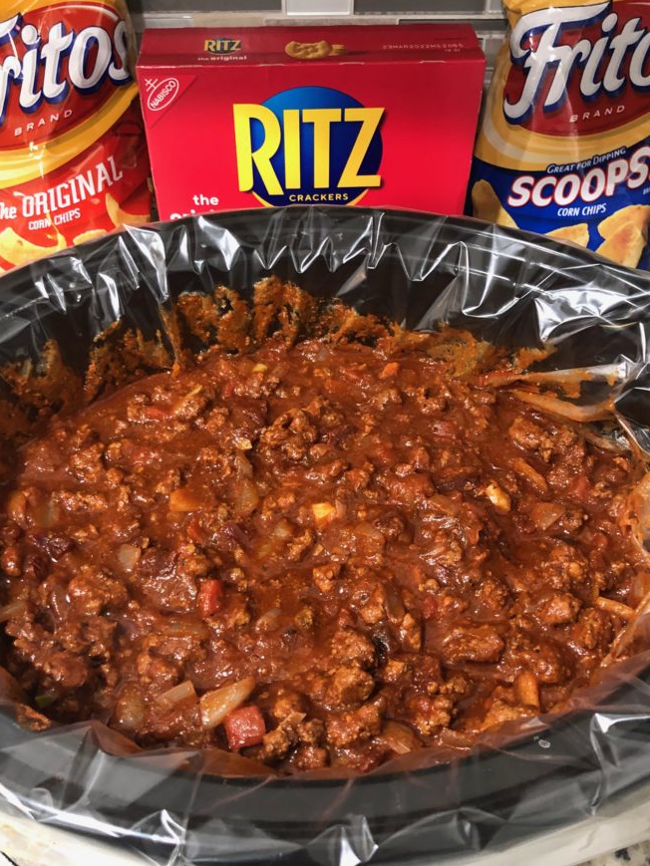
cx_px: 315
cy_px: 417
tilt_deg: -47.0
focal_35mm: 33
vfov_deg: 55.3
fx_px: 826
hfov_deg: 43.0
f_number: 1.8
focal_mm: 4
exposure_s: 1/12
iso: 100
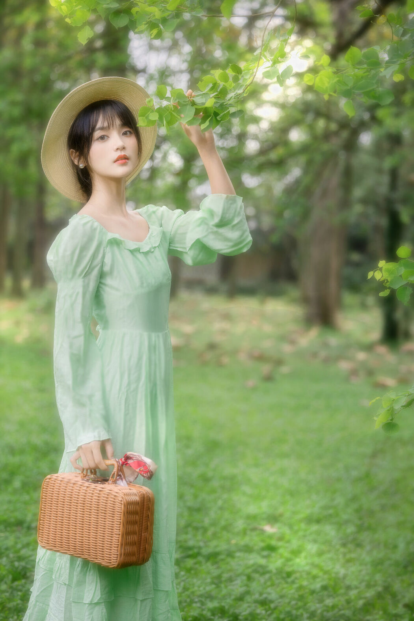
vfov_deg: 29.2
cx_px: 207
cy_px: 310
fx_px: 1190
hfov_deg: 19.7
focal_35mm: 69
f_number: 2.8
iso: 100
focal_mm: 70
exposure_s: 1/1000
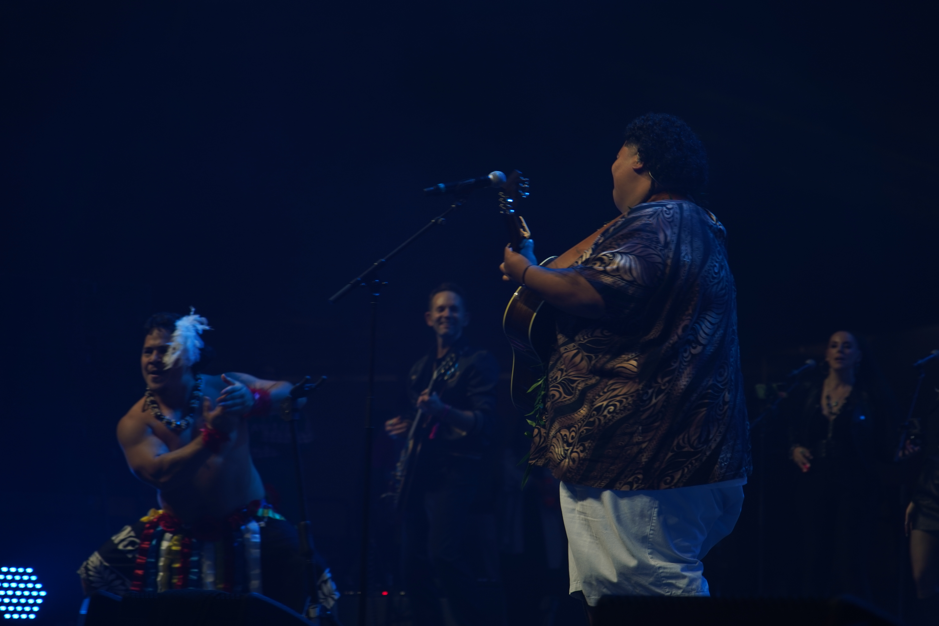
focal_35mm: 105
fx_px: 2739
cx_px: 470
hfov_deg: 19.5
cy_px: 313
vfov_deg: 13.0
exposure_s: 1/80
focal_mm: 105
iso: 250
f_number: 4
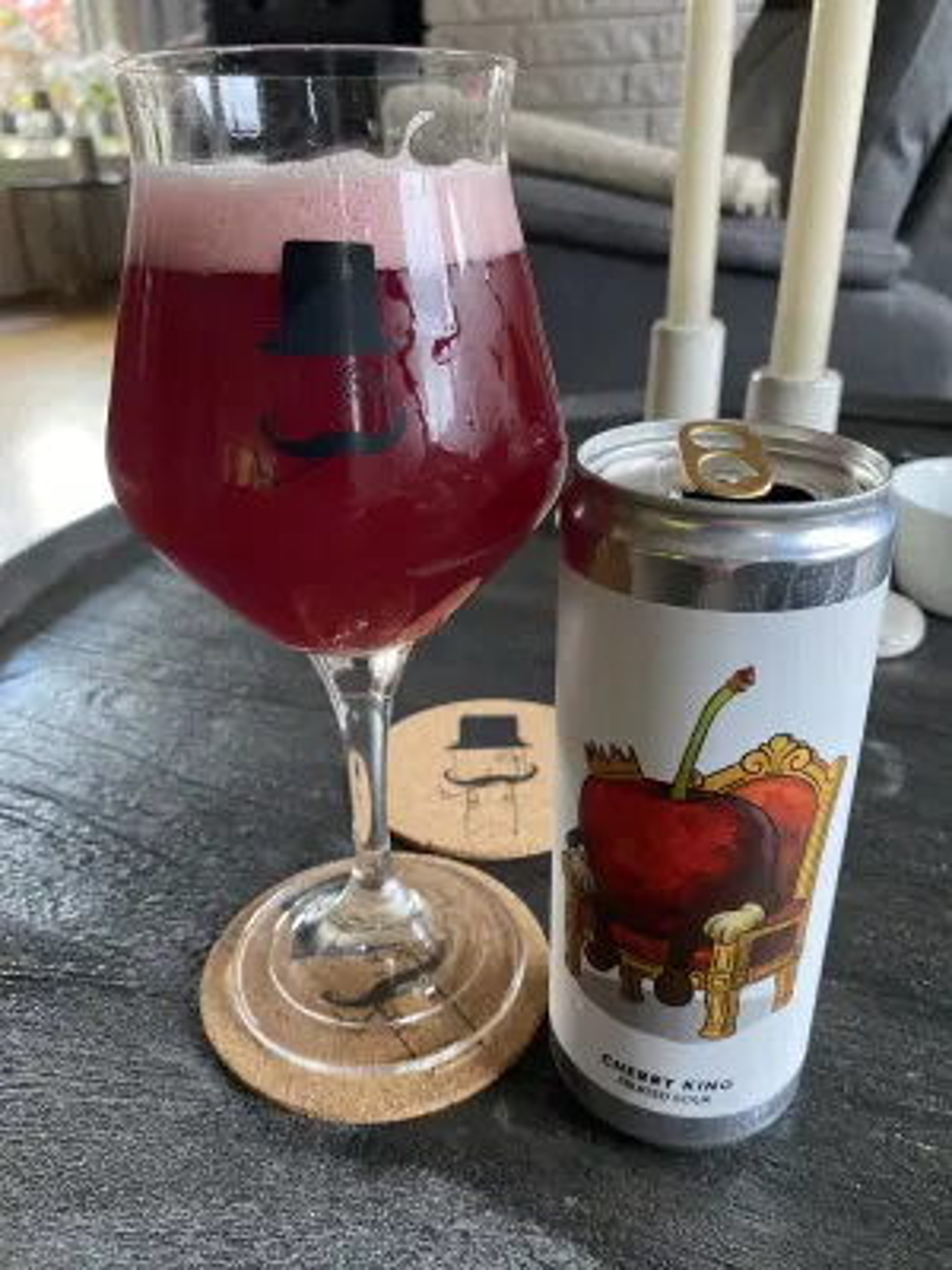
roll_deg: +0.8
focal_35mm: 26
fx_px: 953
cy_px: 635
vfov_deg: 67.3
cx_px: 476
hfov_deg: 53.1
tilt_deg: -25.9
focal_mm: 4.25
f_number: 1.8
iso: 400
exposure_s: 1/60
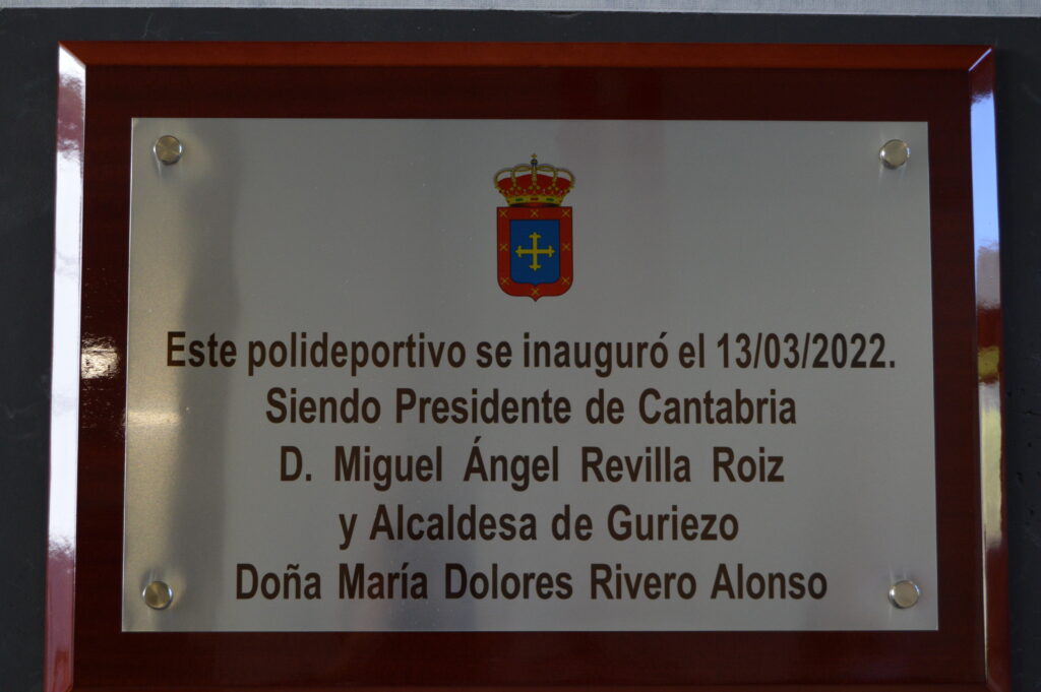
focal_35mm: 82
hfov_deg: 24.6
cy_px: 346
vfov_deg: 16.5
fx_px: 2384
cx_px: 520
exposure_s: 1/60
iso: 720
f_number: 5.6
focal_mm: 55
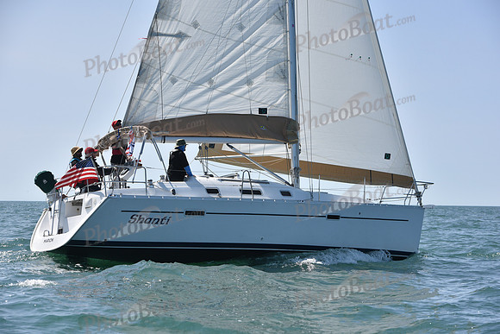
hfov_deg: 22.6
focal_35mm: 90
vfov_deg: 15.2
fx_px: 1250
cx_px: 250
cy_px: 167
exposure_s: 1/800
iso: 320
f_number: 6.3
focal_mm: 90
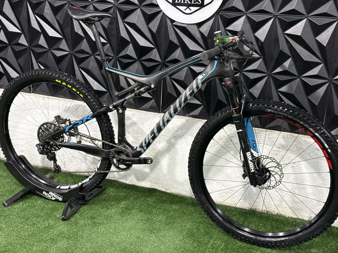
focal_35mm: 48
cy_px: 126
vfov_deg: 30.3
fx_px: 469
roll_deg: -2.2
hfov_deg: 39.7
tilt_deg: -18.6
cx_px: 169
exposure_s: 1/60
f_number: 1.78
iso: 200
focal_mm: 6.76
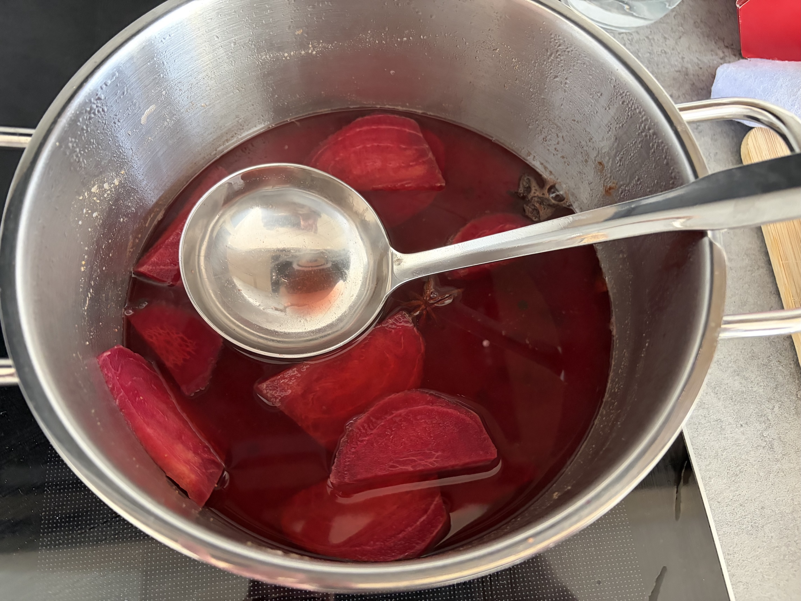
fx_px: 602
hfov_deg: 67.3
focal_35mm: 26
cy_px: 300
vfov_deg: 53.1
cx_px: 400
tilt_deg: -65.9
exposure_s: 1/56
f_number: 1.6
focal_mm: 5.96
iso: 500
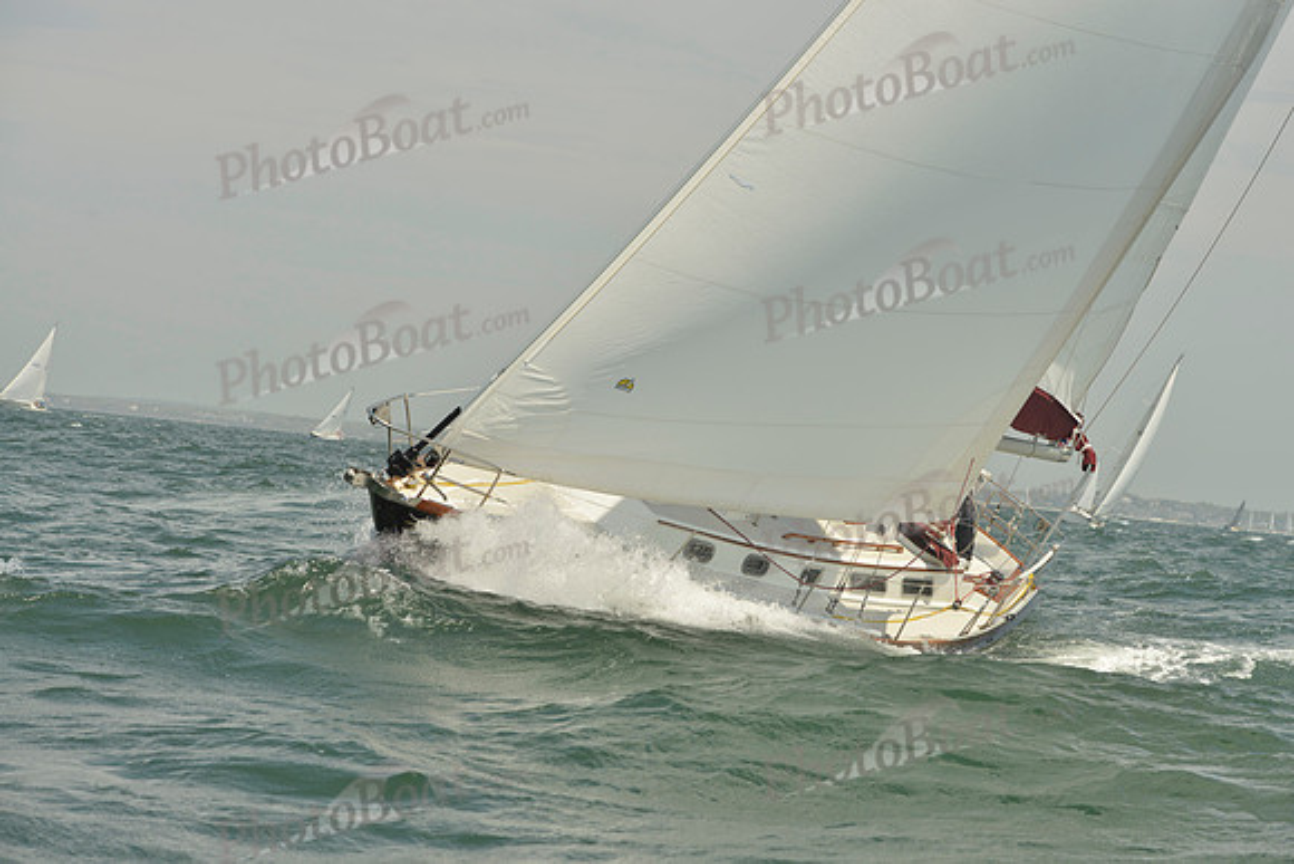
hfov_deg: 23.9
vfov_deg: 16.1
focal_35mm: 85
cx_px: 647
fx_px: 3056
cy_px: 432
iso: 200
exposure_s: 1/1250
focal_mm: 85
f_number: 7.1
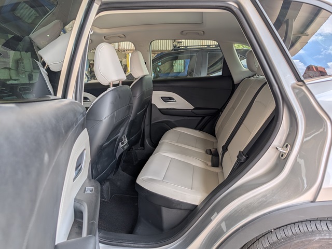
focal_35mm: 24
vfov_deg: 56.8
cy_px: 124
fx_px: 230
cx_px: 166
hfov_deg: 71.6
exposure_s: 1/1127
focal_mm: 6.9
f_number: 1.68
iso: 18
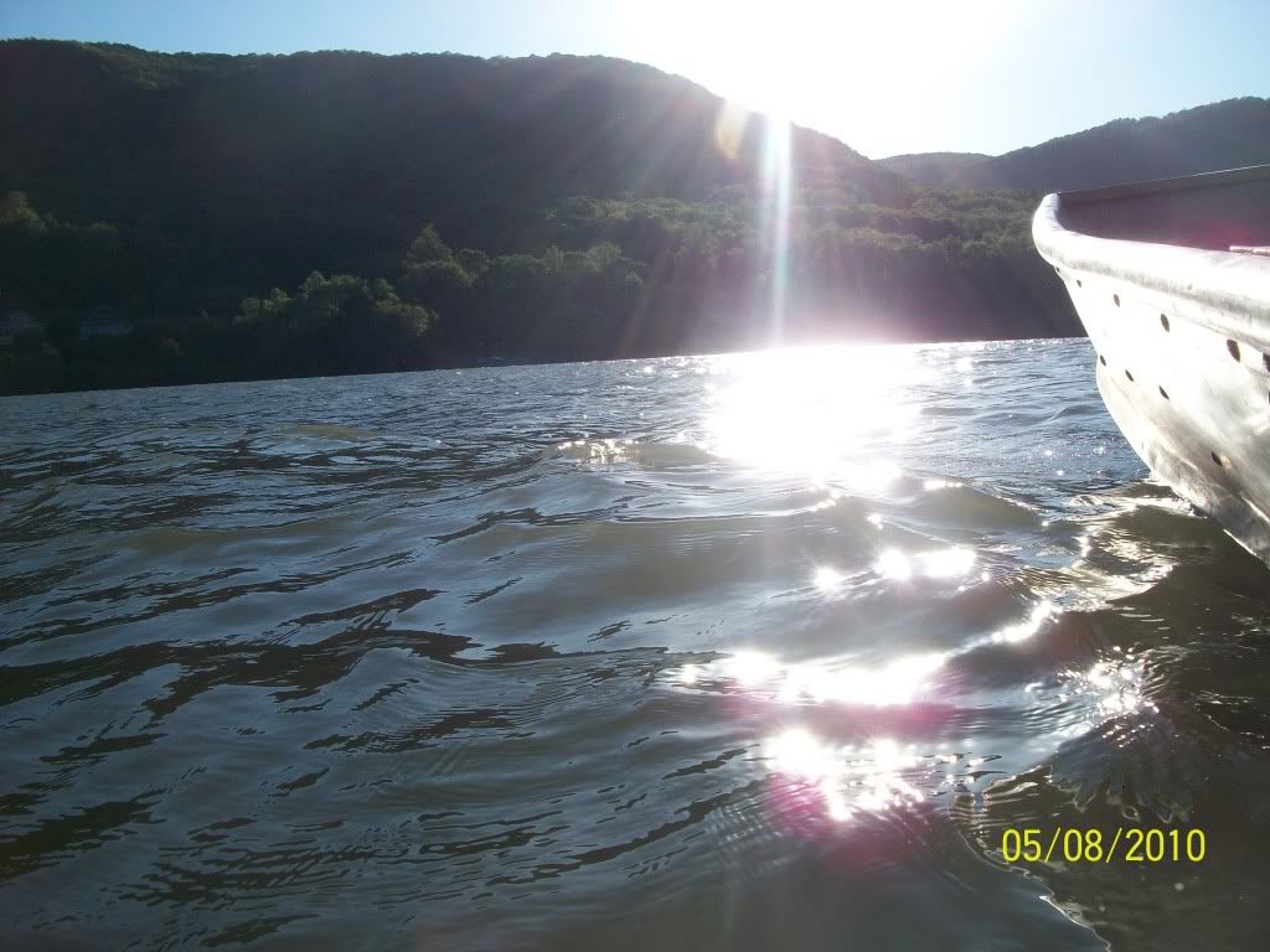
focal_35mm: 32
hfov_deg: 56.8
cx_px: 635
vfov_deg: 44.2
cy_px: 476
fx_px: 1174
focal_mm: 5.7
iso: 80
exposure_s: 1/500
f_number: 5.5
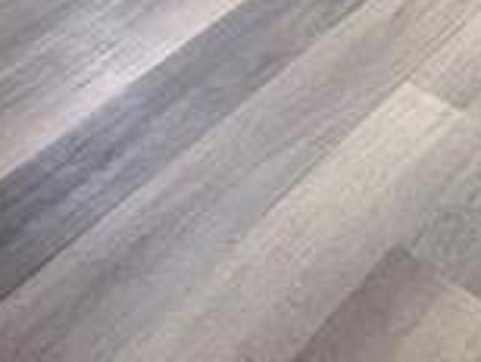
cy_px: -712
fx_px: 1294
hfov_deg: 21.0
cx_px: 191
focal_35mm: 93
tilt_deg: -3.2
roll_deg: +0.8
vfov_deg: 10.9
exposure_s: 1/60
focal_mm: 2.22
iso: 640
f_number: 2.2
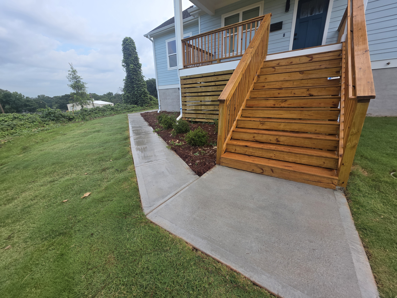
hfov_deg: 106.2
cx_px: 198
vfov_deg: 89.9
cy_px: 149
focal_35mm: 13
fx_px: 149
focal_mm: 2.2
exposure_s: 1/120
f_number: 1.9
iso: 32
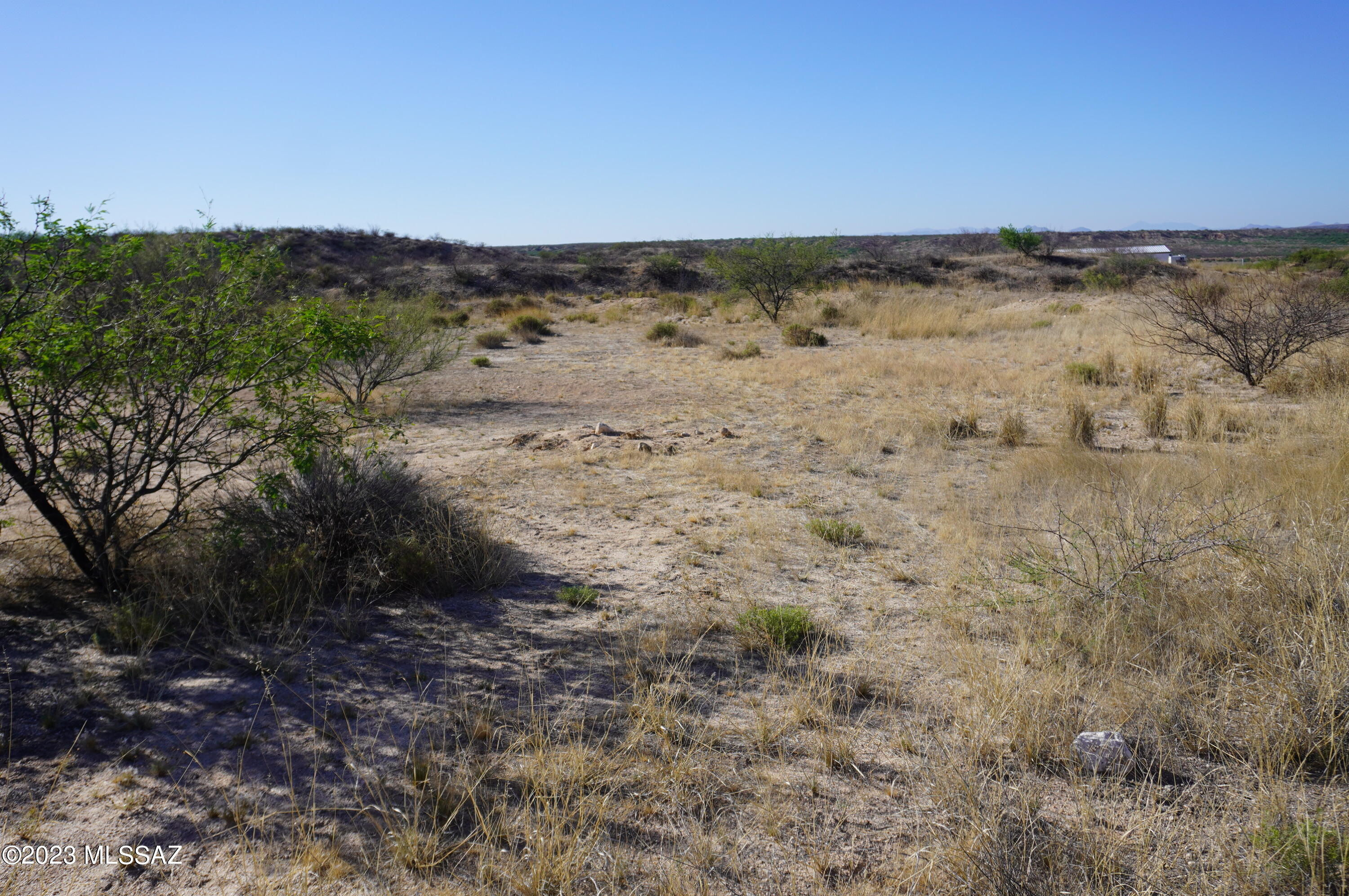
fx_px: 1123
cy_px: 448
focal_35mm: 30
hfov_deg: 62.0
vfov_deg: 43.5
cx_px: 674
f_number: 5
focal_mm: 20
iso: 100
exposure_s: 1/800
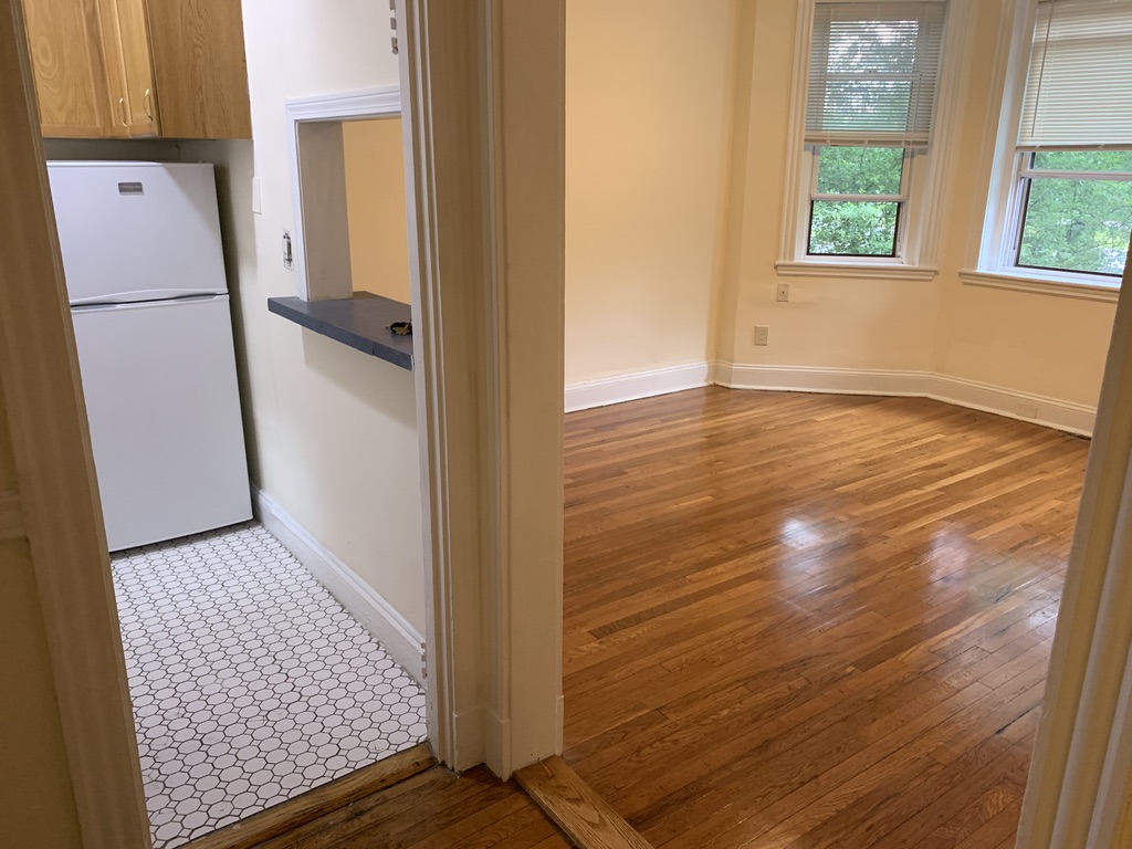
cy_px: 424
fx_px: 850
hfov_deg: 67.3
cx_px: 566
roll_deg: +0.2
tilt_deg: -15.5
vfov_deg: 53.1
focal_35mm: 26
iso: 250
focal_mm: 4.25
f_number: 1.8
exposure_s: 1/60
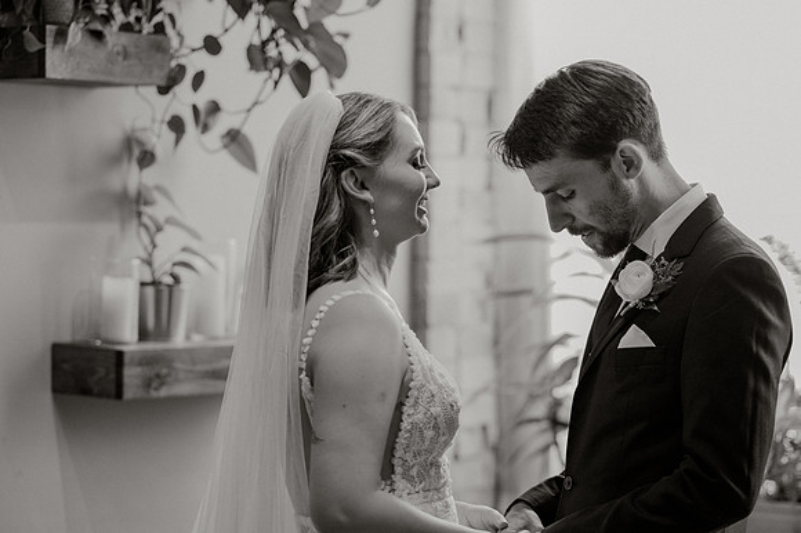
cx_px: 397
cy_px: 266
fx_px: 2376
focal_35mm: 107
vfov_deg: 12.8
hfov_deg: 19.1
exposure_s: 1/500
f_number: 2.2
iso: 2500
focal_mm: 105
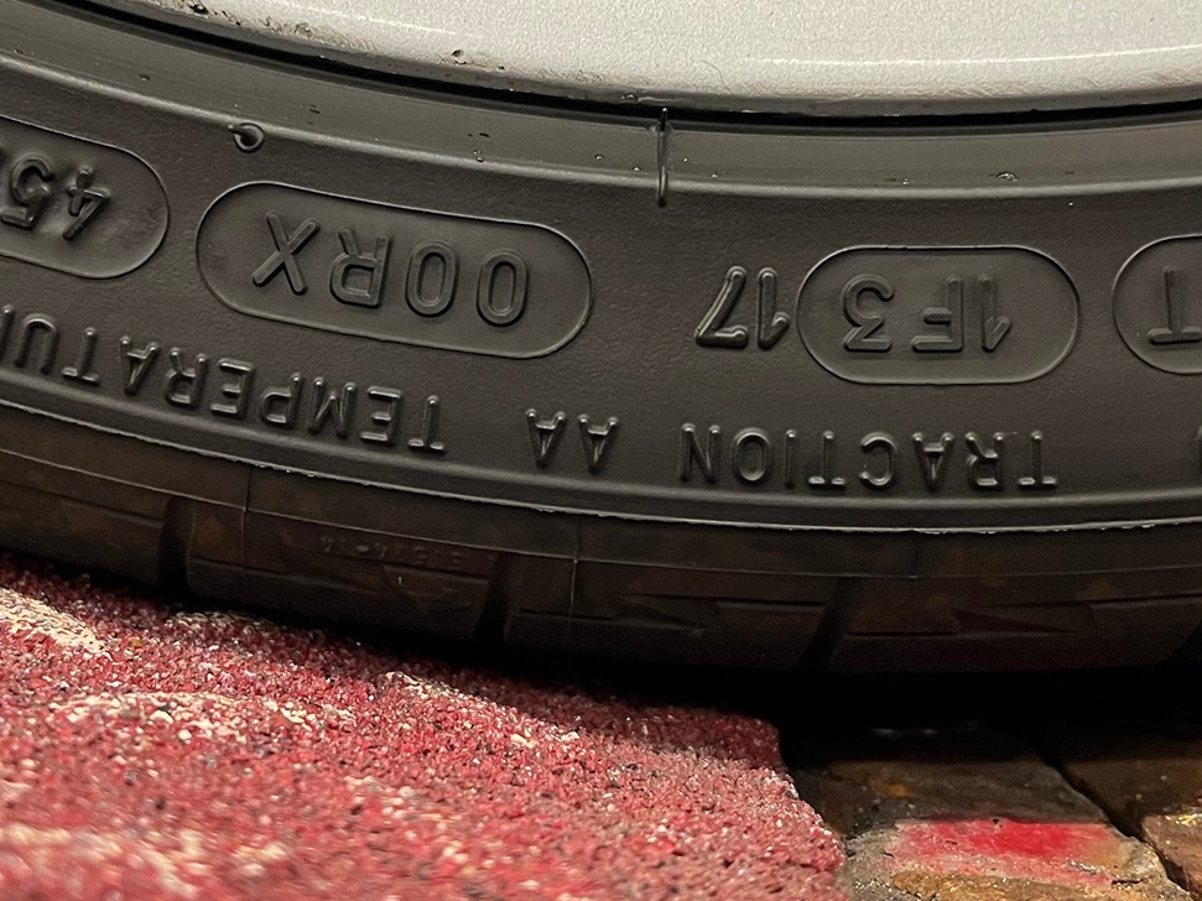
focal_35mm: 54
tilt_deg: +3.9
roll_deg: +2.8
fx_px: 1875
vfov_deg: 26.7
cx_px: 488
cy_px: 224
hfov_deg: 35.4
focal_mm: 5.1
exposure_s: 1/50
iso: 125
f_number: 1.6
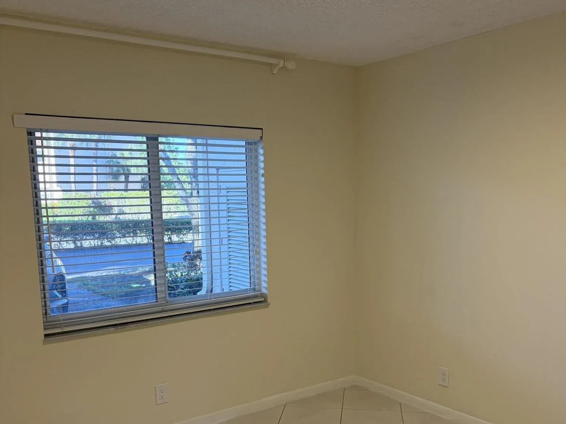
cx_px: 284
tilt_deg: -9.7
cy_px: 279
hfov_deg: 52.6
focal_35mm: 35
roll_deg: +1.9
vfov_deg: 40.2
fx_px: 572
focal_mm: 5.96
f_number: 1.6
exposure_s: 1/120
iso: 64
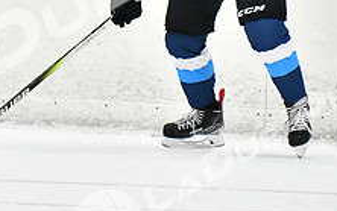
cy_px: 1
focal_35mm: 758
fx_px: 6965
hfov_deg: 2.8
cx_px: 70
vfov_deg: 1.7
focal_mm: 190
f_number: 2.8
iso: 6400
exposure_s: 1/1250
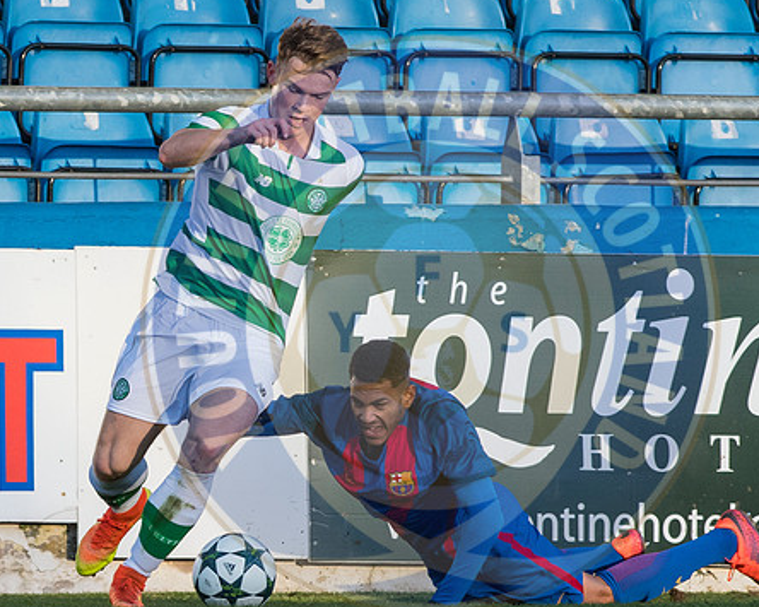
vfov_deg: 2.8
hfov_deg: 3.5
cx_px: 427
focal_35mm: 552
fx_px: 12397
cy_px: 321
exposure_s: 1/1000
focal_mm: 300
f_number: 8
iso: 800
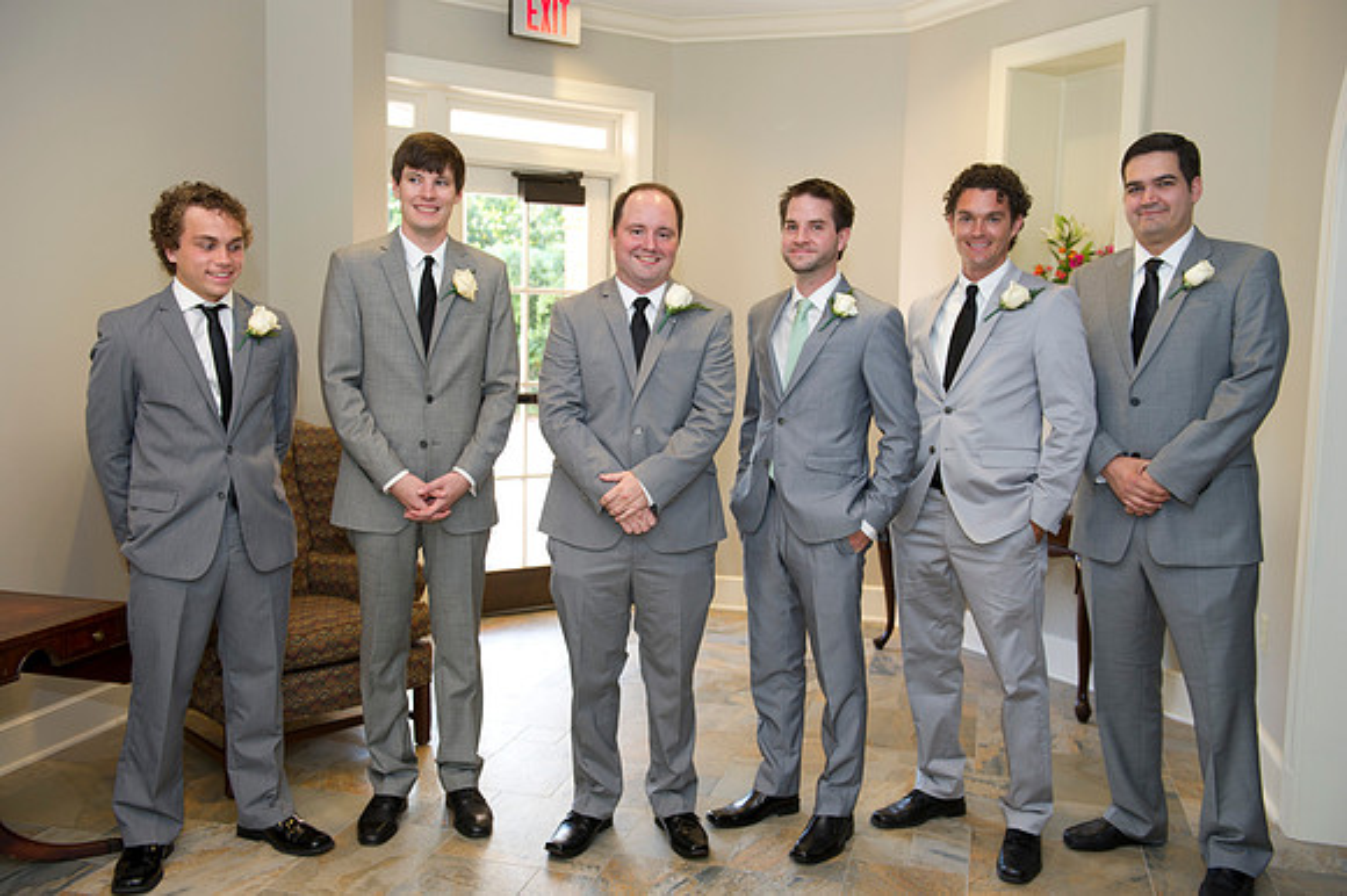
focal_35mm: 32
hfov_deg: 58.7
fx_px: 1197
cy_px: 448
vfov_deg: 41.1
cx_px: 674
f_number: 4
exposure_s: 1/100
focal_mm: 32
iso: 800
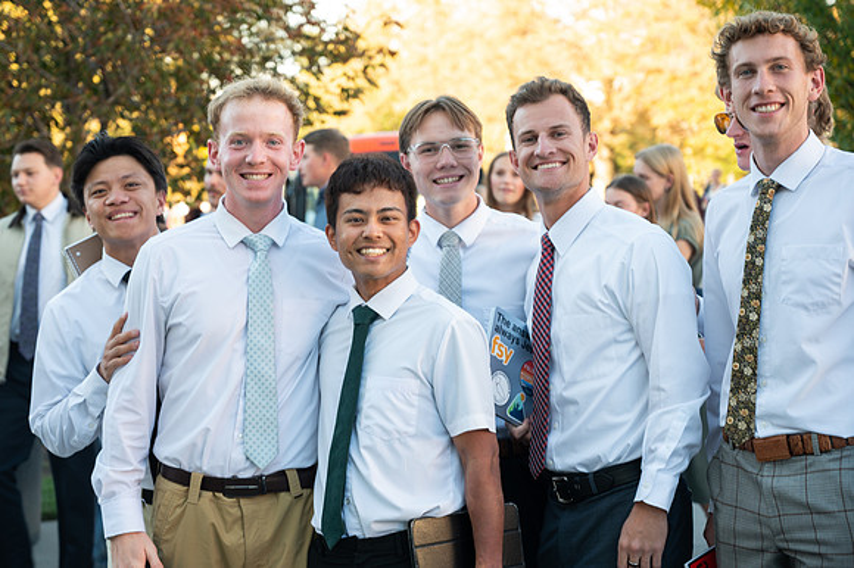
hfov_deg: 28.4
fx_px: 1684
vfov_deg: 19.2
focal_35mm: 71
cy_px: 264
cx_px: 380
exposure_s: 1/100
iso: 160
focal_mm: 64
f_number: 4
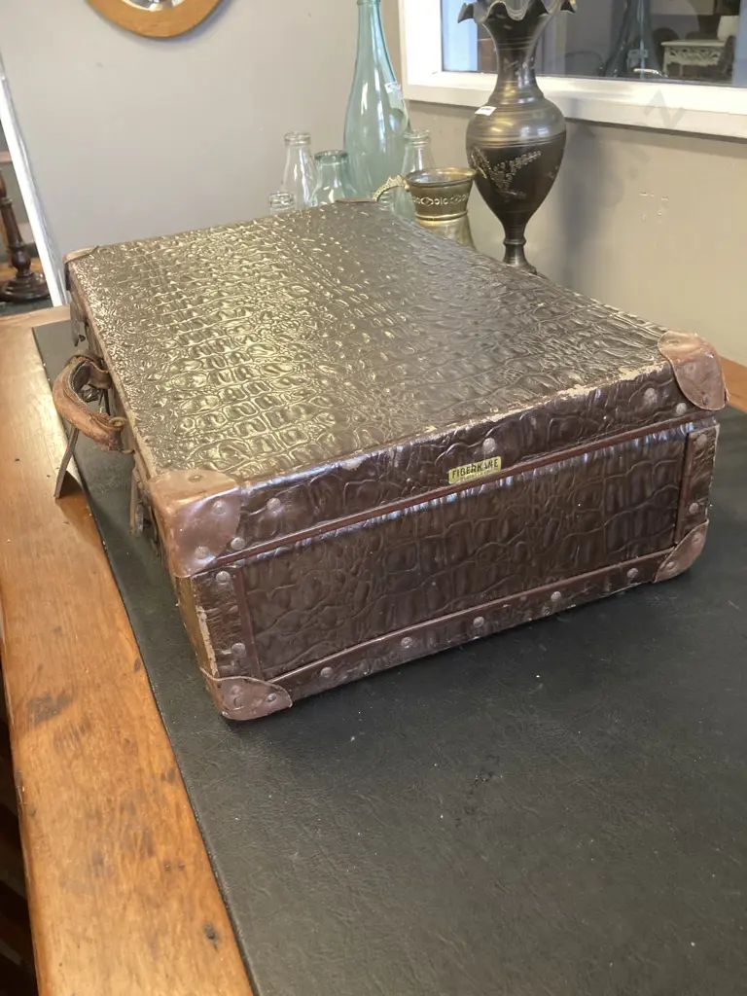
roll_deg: +4.5
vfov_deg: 63.4
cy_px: 498
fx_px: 806
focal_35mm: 28
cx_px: 374
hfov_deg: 49.7
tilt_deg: -30.5
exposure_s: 1/60
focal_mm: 3.99
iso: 250
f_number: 1.8
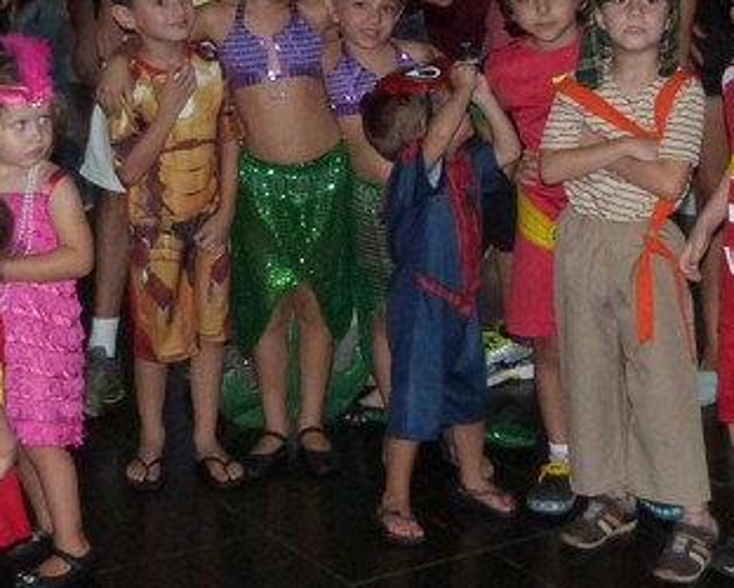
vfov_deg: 19.0
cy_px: 111
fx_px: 1739
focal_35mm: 80
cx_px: 525
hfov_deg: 23.7
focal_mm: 4.5
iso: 400
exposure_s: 1/250
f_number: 2.8
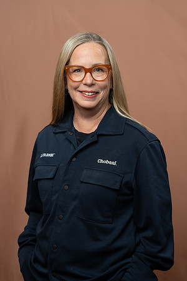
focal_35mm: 102
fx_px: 795
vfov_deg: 20.0
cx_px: 94
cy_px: 140
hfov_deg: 13.4
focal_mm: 102
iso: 320
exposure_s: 1/160
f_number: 4
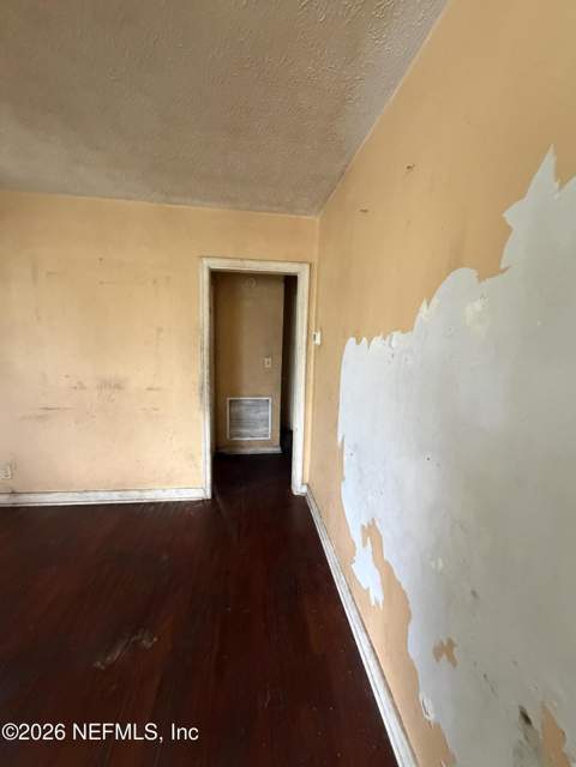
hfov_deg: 85.7
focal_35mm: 14
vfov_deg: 102.1
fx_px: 311
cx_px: 288
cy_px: 384
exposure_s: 1/60
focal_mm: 2.22
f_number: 2.2
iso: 640
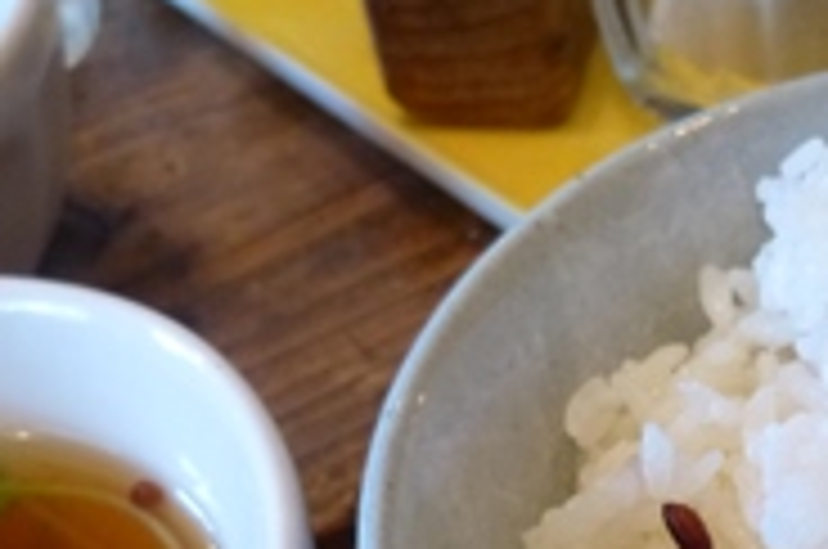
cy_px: 646
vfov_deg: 21.7
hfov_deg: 34.2
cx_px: 562
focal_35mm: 58
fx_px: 1332
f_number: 3.1
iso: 400
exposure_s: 1/30
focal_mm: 4.5
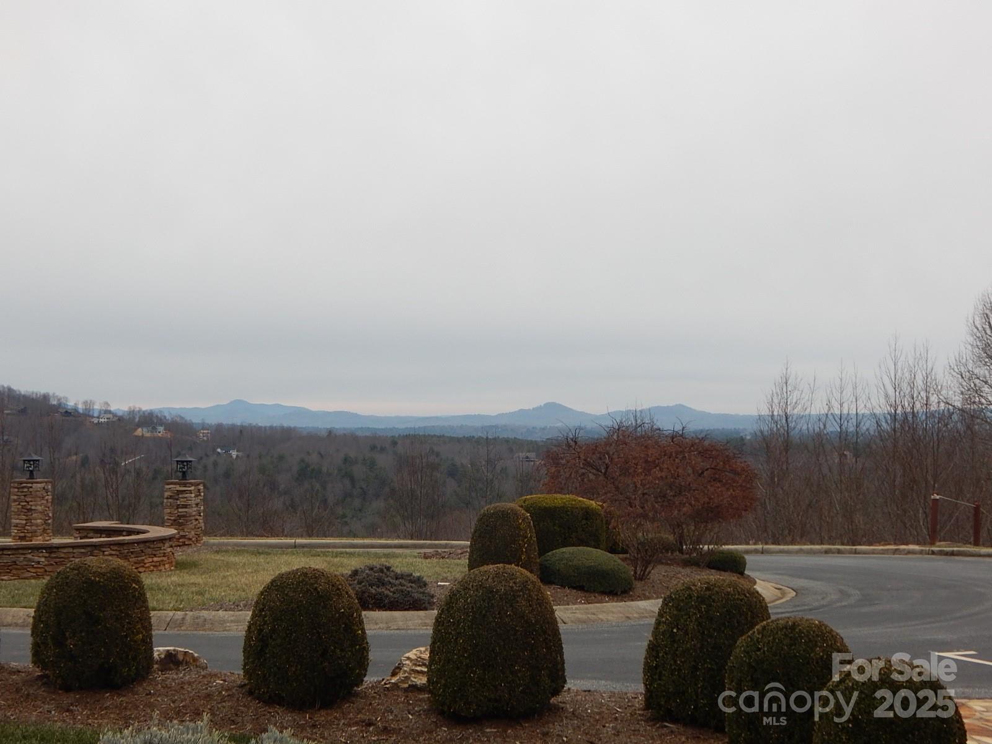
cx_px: 496
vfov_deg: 24.0
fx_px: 1748
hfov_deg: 31.7
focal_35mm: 61
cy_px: 372
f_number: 4
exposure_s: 1/250
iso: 140
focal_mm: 10.9
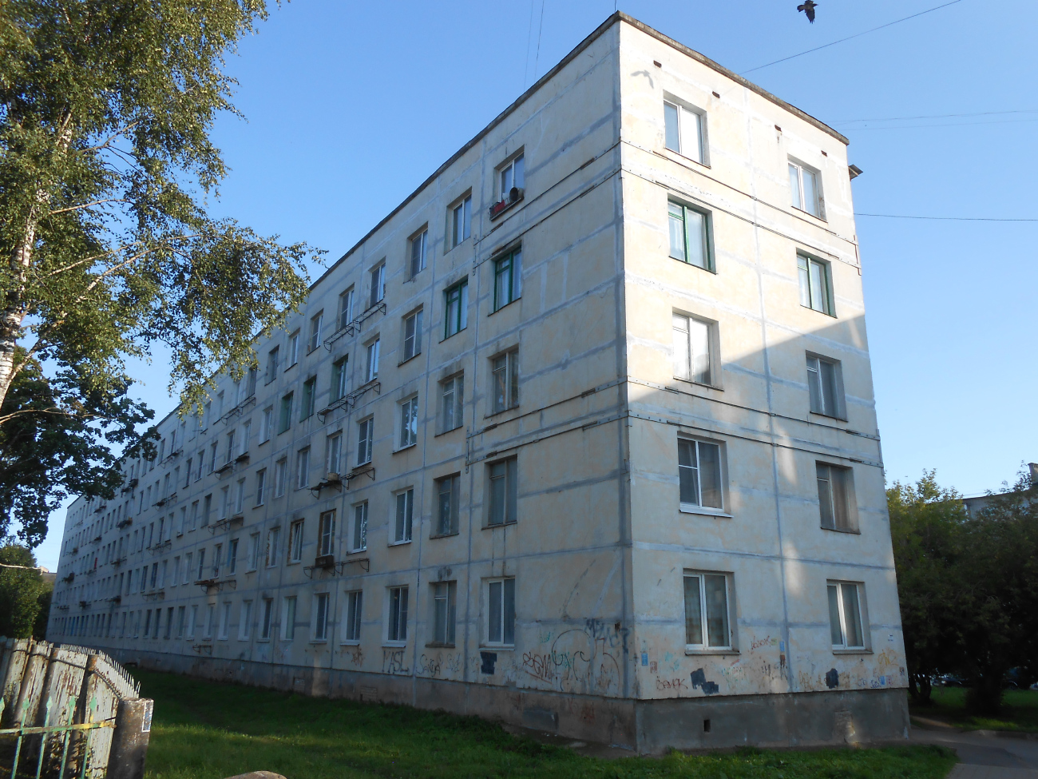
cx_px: 519
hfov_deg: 67.3
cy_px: 390
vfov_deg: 53.1
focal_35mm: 26
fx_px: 780
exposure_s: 1/320
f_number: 3.5
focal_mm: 4.6
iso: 80
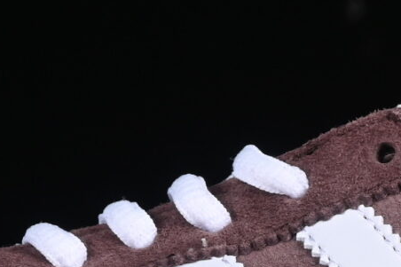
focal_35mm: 425
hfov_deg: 4.8
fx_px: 4732
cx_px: 358
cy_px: 139
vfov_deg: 3.2
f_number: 7.1
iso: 160
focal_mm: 50
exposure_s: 1/80
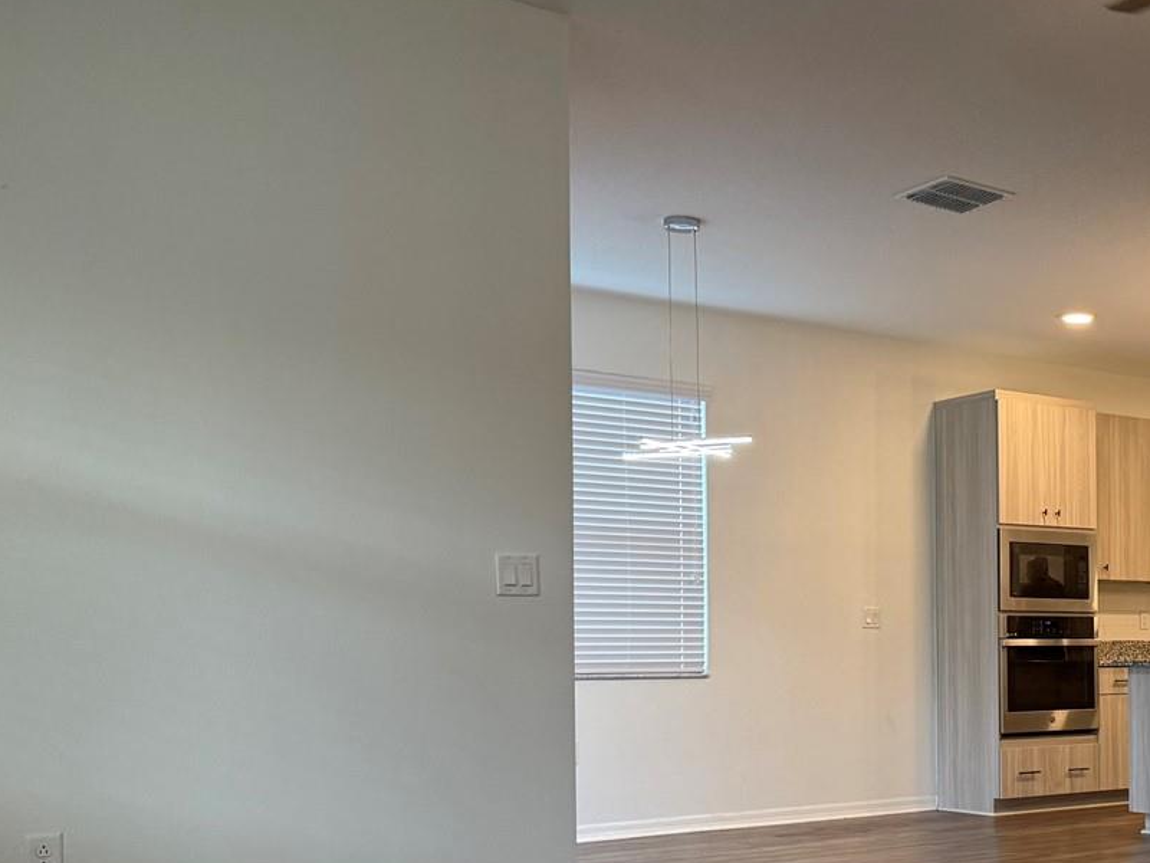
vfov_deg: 29.8
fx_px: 1595
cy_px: 640
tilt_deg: +1.2
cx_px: 1074
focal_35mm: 48
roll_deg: +0.9
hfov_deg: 36.7
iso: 320
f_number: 1.78
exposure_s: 1/120
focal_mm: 6.76
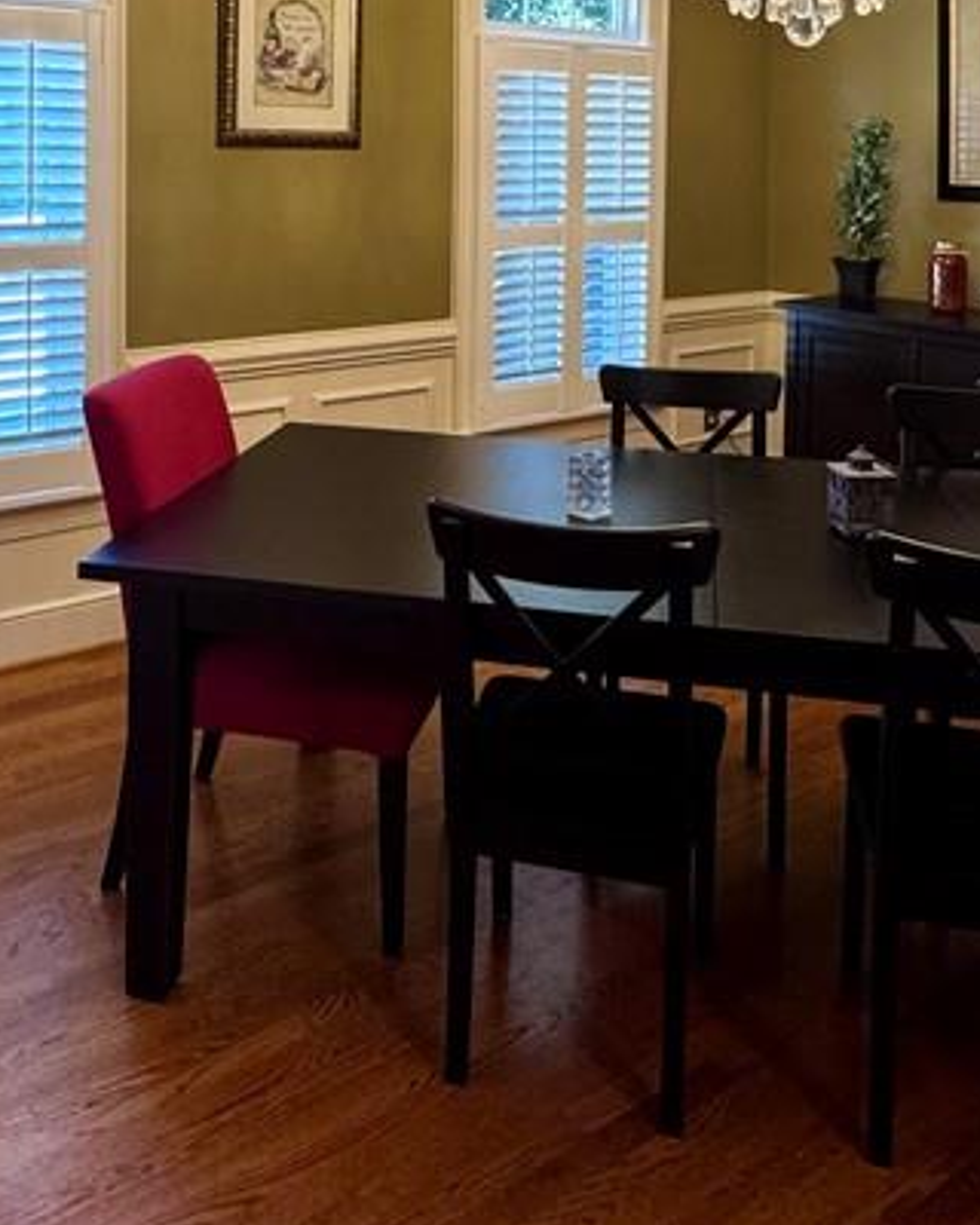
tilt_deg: -2.7
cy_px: 187
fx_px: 1269
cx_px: 410
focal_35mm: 35
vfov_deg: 47.7
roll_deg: -0.5
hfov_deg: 42.1
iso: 200
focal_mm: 2.22
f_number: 2.2
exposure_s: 1/60
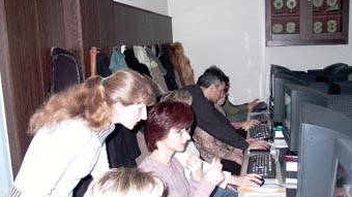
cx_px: 174
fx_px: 345
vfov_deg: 32.0
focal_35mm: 37
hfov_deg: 54.0
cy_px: 101
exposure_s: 1/64.2
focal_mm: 7.13
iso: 100
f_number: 2.04
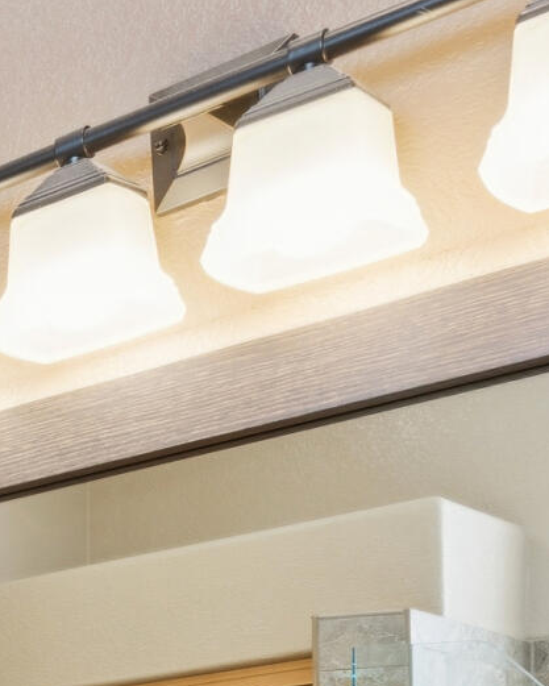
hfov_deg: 11.6
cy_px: 1042
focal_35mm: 83
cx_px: -1039
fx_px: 1689
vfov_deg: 19.8
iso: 400
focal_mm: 15.4
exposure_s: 1/5
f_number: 13
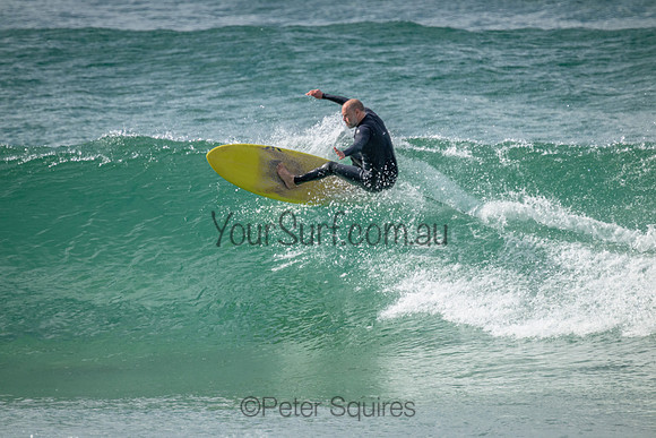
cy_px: 219
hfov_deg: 2.6
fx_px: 14581
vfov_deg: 1.7
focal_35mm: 800
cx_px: 328
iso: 3200
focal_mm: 800
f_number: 11
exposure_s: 1/1000
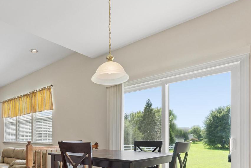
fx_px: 194
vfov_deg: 44.1
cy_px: 138
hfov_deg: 62.4
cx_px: 66
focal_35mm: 28
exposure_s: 1/80
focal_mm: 11
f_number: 8
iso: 400
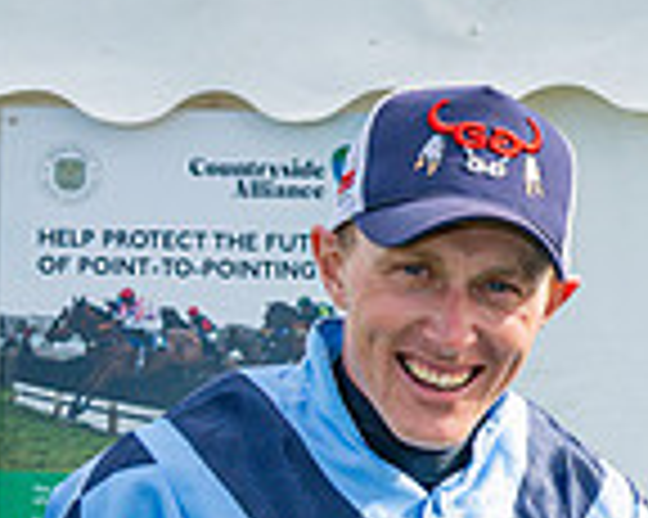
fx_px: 4216
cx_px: 1081
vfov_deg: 7.0
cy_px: 667
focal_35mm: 220
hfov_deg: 8.5
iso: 200
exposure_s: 1/1000
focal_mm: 36
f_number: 5
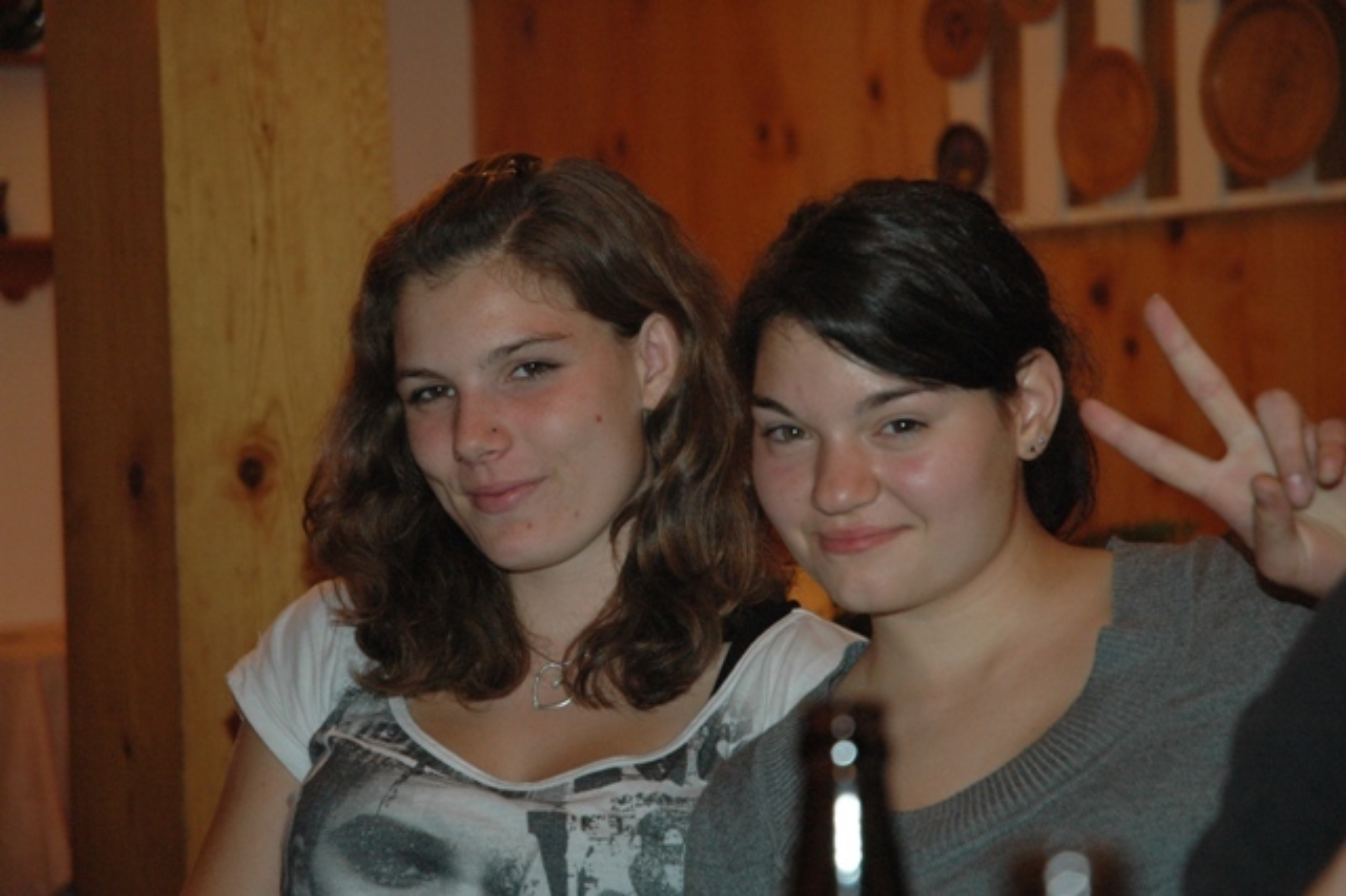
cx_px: 673
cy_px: 448
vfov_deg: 13.0
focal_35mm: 105
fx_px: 3924
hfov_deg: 19.5
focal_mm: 70
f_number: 4.5
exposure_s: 1/60
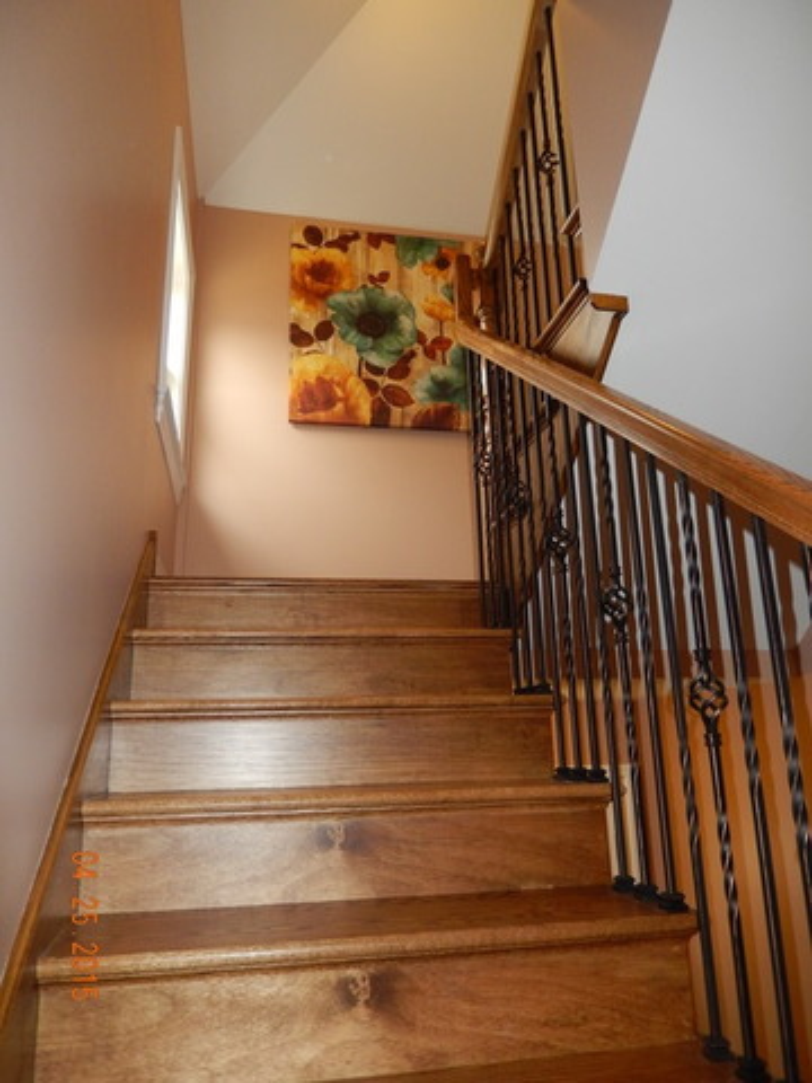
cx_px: 406
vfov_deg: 69.4
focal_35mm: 25
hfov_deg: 54.9
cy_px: 542
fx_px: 782
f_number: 3.4
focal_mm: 4.5
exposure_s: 1/30
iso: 200
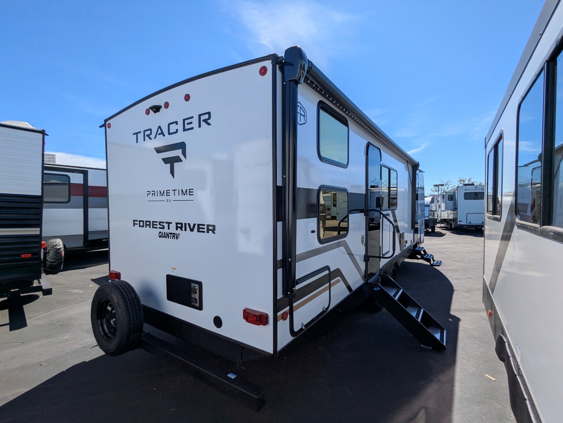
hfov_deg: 94.4
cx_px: 282
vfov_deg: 78.2
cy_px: 212
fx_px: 261
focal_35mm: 16
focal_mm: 2.35
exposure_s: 1/1661
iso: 49
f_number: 2.2
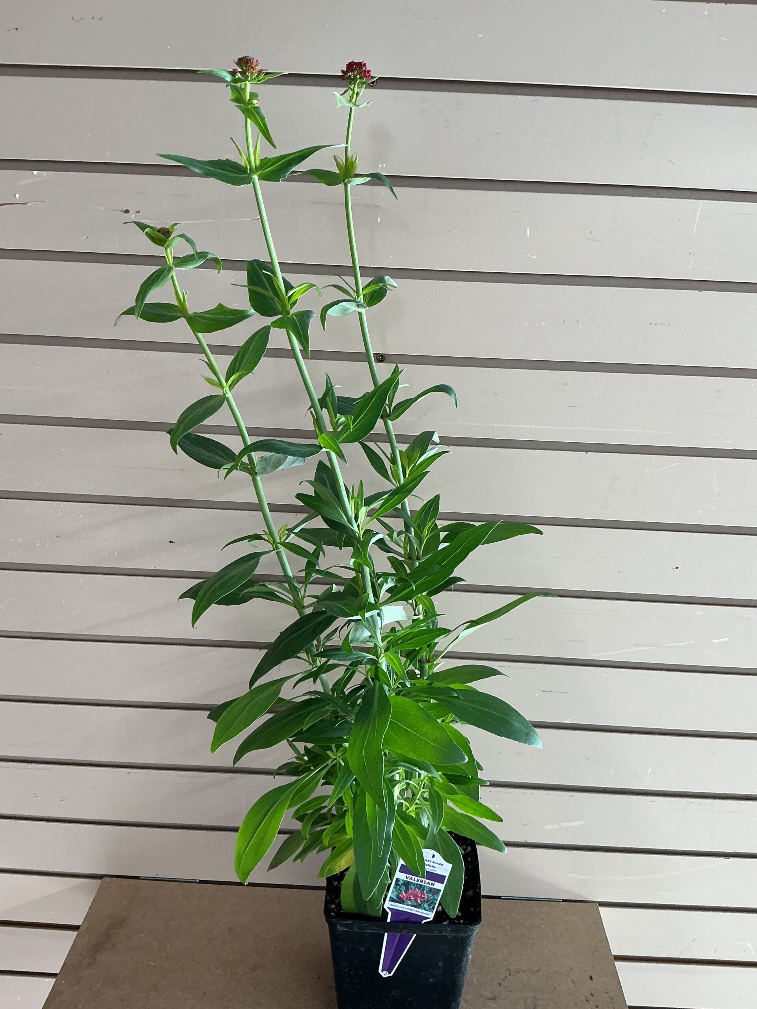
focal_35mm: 29
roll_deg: -2.0
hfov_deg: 48.2
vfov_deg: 61.7
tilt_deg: -18.2
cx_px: 378
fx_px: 846
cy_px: 504
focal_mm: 3
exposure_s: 1/60
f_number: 1.8
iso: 64
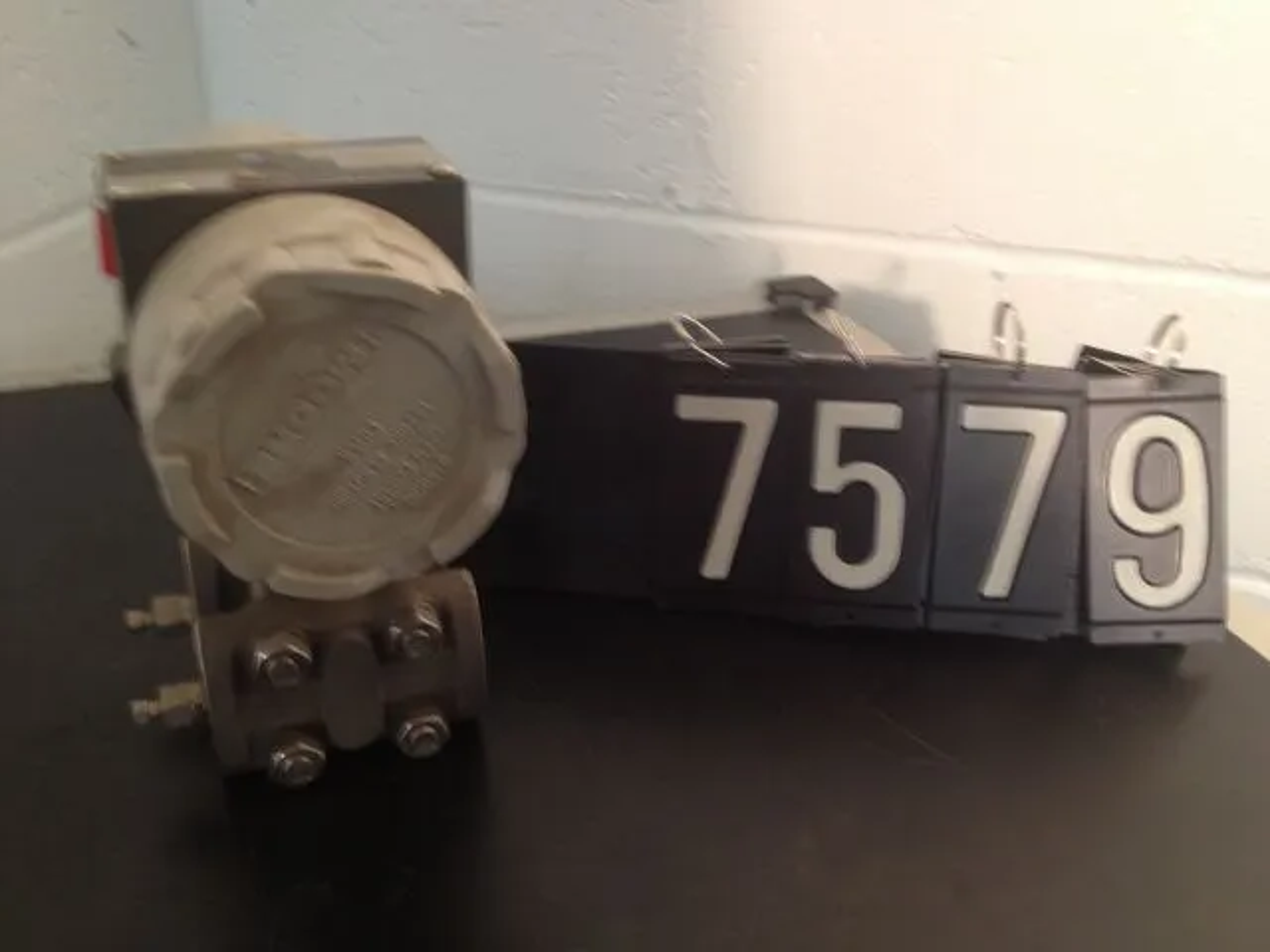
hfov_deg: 52.6
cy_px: 476
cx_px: 635
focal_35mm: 35
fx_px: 1284
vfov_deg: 40.7
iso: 125
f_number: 2.4
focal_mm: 4.28
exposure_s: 1/20
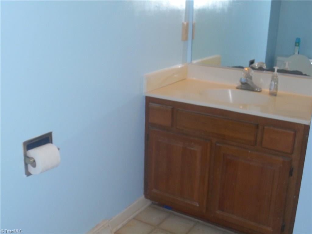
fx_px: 397
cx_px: 156
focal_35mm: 44
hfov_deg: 42.9
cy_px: 117
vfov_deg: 32.9
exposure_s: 1/30
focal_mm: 7.9
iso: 320
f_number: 4.7
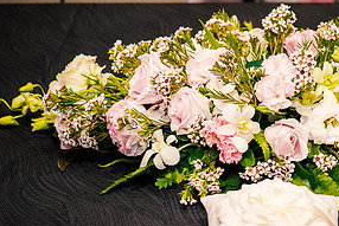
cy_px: 139
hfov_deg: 20.1
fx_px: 942
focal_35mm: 100
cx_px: 288
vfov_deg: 13.7
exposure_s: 1/125
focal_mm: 23
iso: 500
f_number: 2
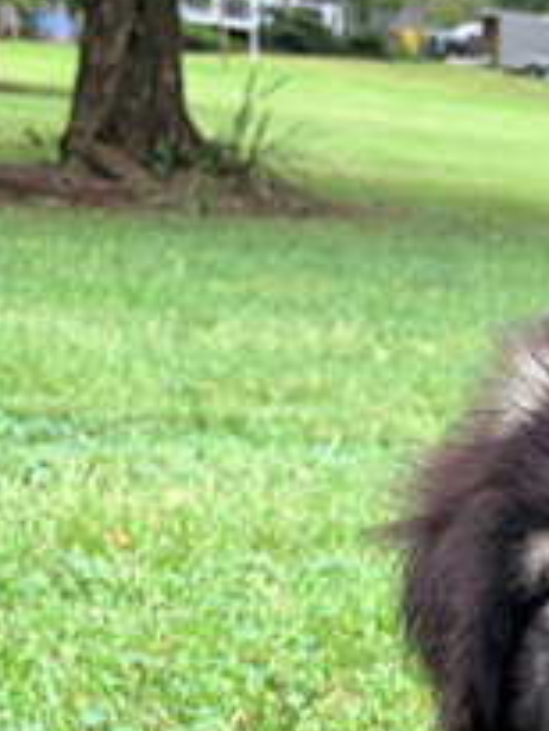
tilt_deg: -20.9
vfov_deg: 22.0
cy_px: 920
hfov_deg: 17.1
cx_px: 731
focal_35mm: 81
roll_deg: -7.1
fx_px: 1711
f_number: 1.6
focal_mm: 5.96
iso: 40
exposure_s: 1/245
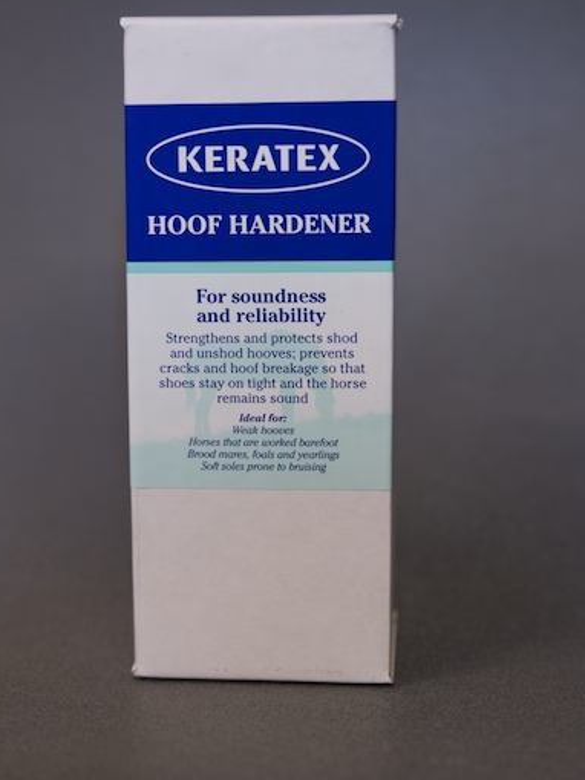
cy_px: 326
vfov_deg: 28.1
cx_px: 263
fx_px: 1554
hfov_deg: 21.3
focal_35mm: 69
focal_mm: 38
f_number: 2.8
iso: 200
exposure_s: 1/25
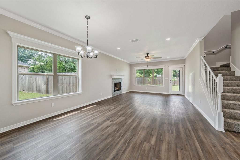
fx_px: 87
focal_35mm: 13
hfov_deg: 108.3
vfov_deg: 85.4
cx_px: 120
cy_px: 80
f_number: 8
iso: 800
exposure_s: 1/60
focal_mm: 13
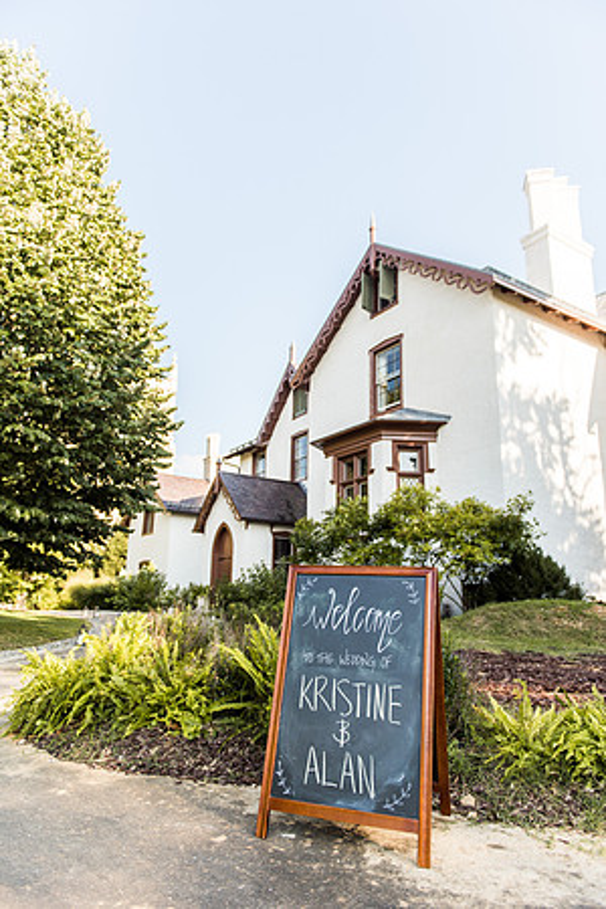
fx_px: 606
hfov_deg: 53.1
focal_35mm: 24
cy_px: 454
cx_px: 303
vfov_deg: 73.7
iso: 100
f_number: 2.8
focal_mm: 24
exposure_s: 1/1250
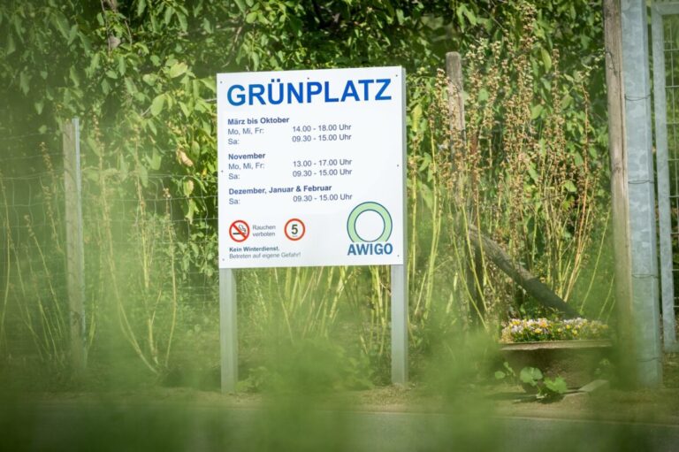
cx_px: 340
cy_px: 226
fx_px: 3770
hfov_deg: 10.3
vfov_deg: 6.9
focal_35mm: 200
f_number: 4.5
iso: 100
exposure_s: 1/500
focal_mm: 200
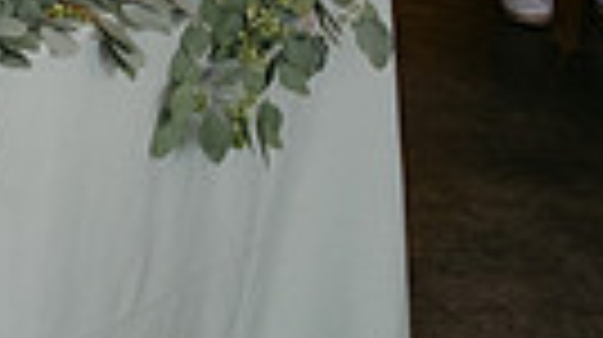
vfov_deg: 10.5
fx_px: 1741
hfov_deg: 16.2
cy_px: -241
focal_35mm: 109
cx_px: -522
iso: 640
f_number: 2.8
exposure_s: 1/125
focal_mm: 16
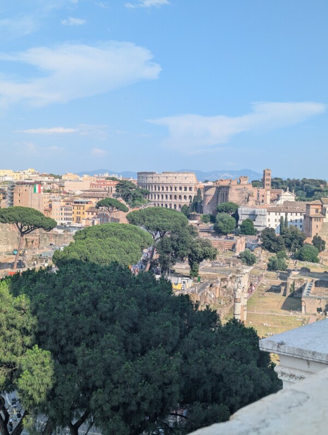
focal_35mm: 48
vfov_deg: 39.6
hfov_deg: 30.3
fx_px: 605
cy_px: 218
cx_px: 164
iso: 54
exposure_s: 1/1808
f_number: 1.85
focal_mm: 6.81
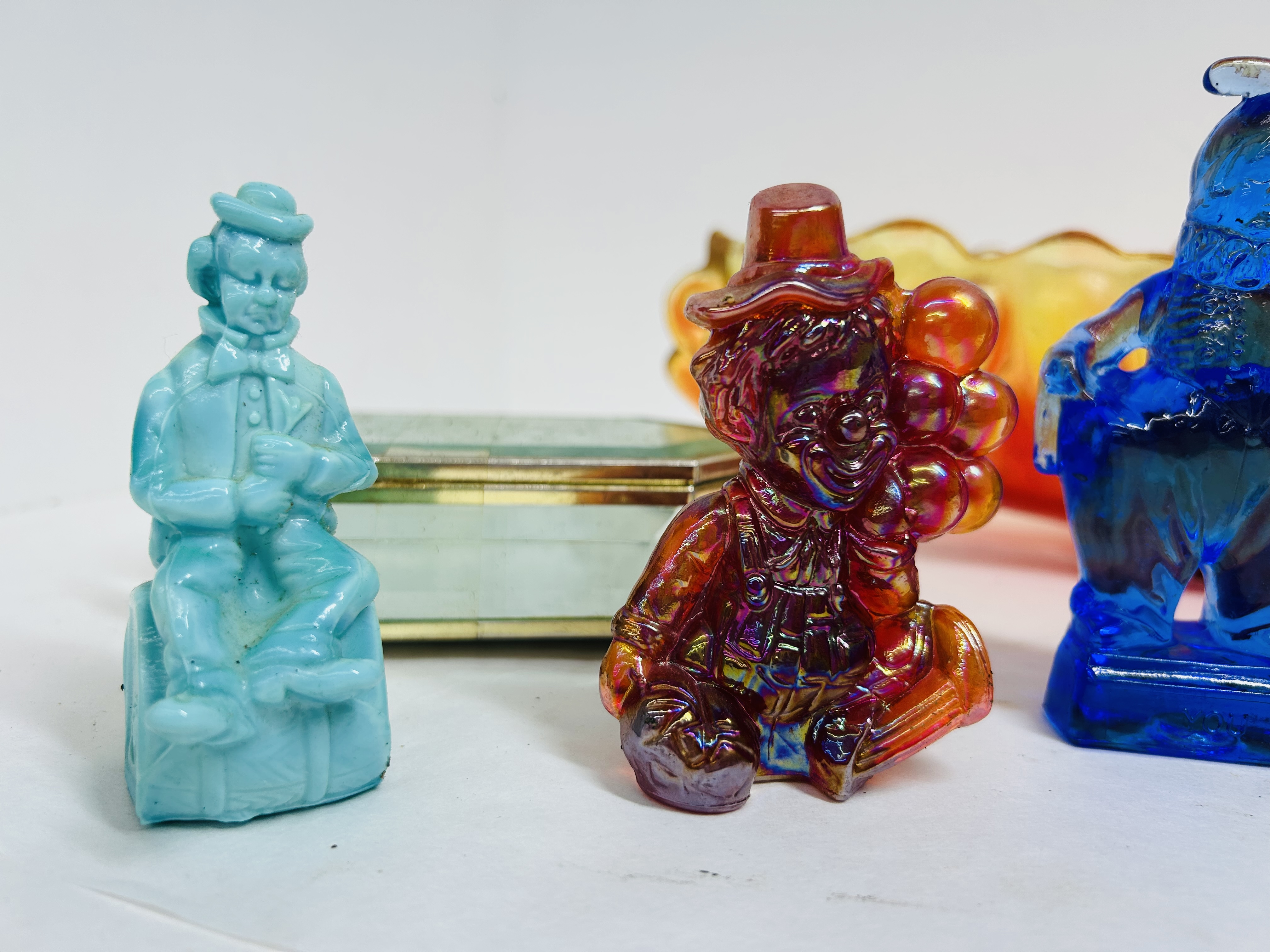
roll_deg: -1.6
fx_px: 954
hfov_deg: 67.3
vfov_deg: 53.1
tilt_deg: -10.5
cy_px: 476
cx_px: 635
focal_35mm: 26
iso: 50
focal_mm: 5.7
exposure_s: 1/330
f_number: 1.5
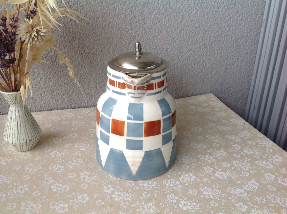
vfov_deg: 40.6
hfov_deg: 52.7
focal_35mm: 35
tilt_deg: -23.5
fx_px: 290
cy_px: 107
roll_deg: -3.4
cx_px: 144
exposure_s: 1/40
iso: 50
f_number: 2.4
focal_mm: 4.28
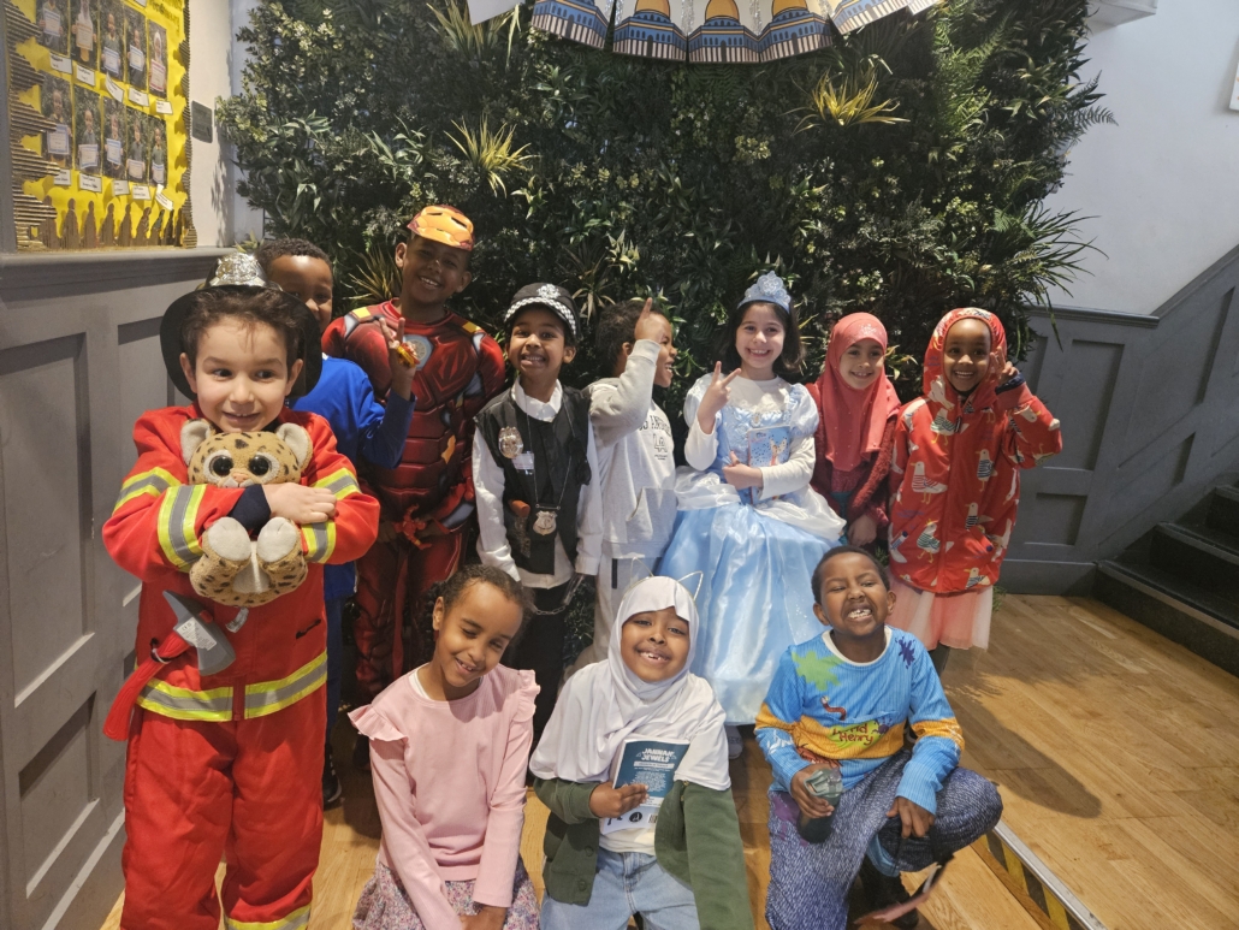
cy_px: 465
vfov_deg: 58.9
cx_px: 620
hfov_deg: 73.9
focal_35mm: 23
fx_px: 823
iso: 800
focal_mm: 5.4
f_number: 1.8
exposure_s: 1/100
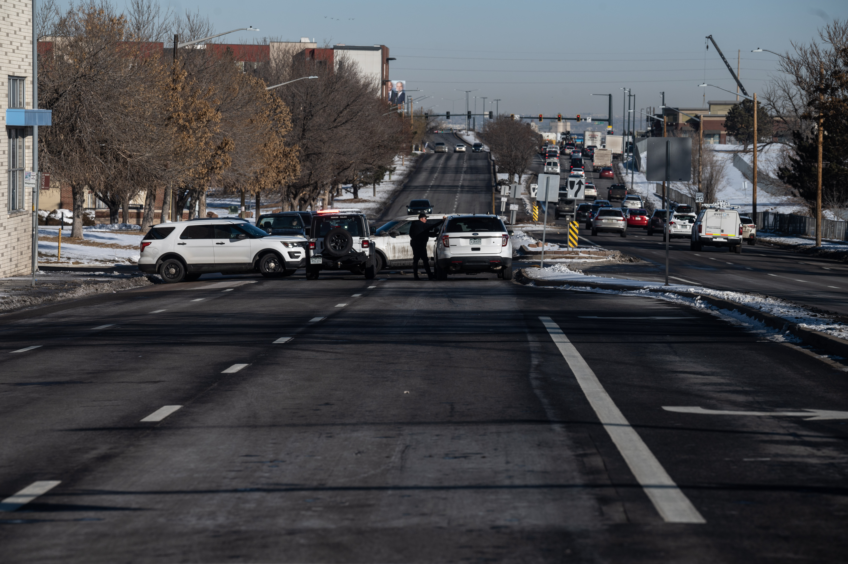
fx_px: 4708
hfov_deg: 10.3
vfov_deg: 6.9
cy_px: 282
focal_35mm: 200
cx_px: 424
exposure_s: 1/1000
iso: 100
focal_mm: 200
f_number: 8
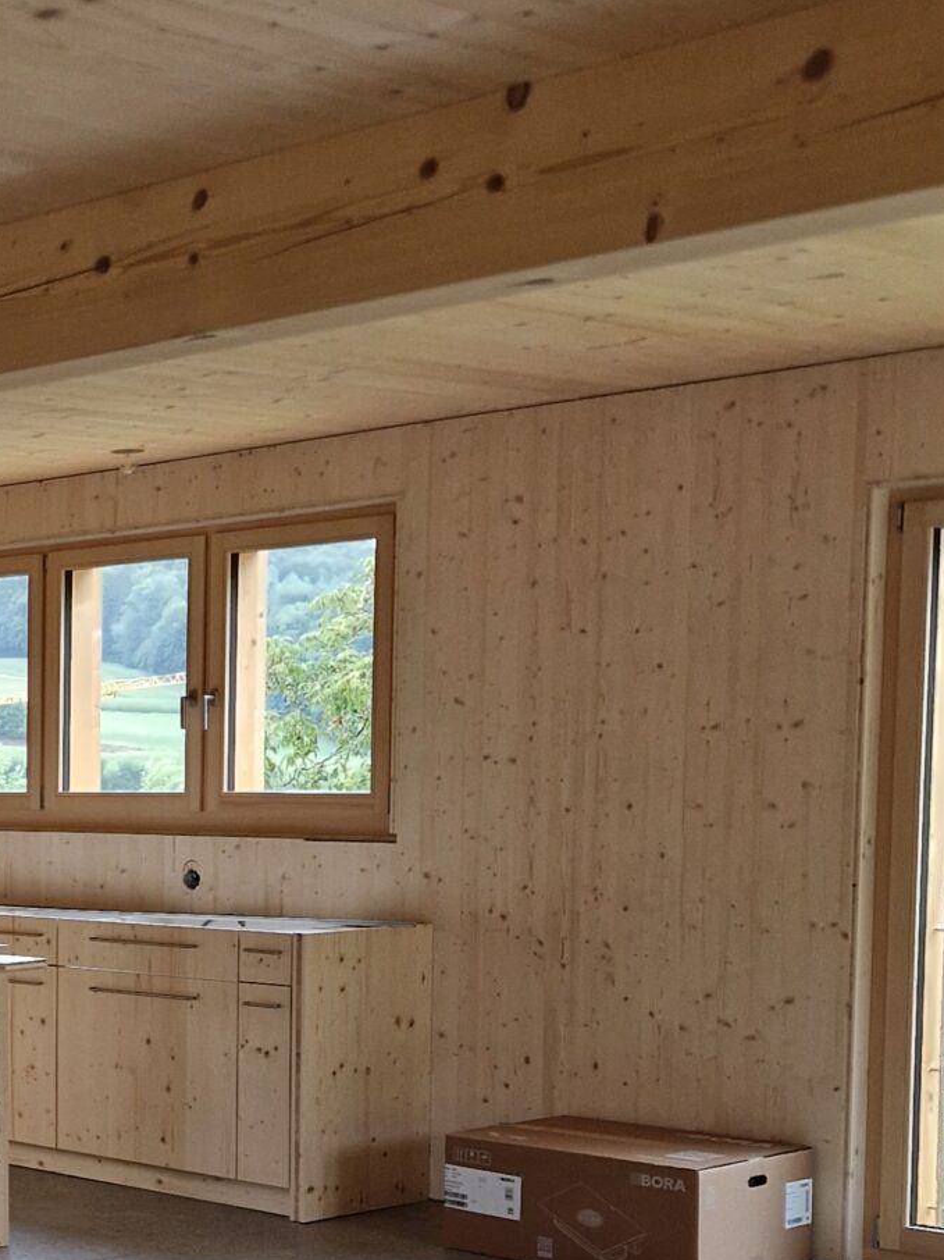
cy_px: 954
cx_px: -386
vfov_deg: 29.3
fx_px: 2365
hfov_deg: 20.1
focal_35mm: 65
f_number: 1.8
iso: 160
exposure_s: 1/180
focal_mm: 5.4
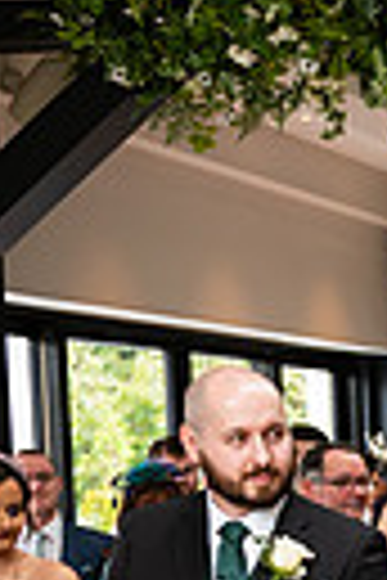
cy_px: 699
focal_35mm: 108
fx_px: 1741
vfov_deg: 18.0
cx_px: 1076
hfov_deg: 10.1
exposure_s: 1/200
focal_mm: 24
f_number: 3.5
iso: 400
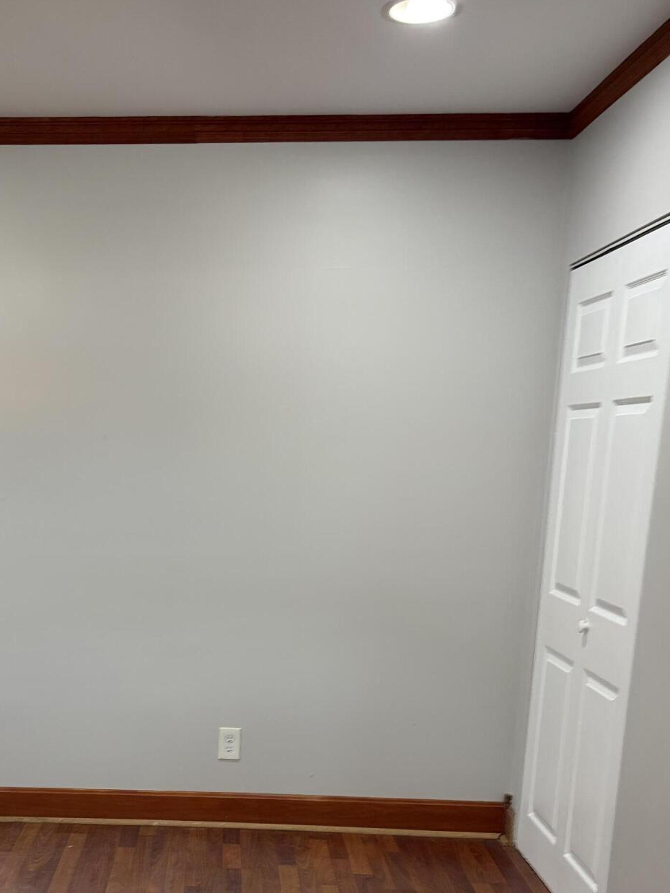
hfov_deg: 33.6
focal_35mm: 42
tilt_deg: -12.7
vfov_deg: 43.1
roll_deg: -1.4
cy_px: 691
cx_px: 164
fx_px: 1084
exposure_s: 1/60
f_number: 1.6
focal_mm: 5.96
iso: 200
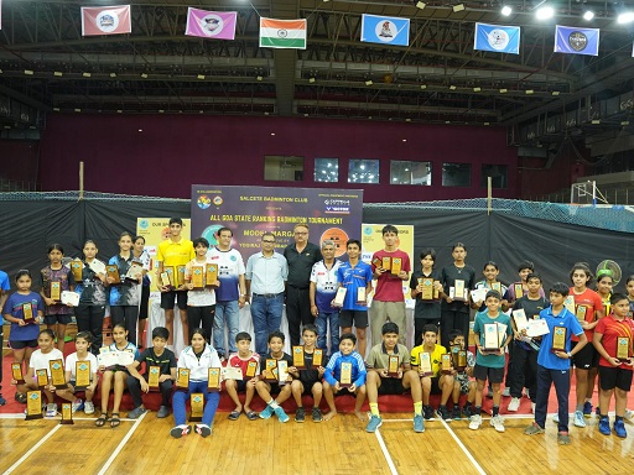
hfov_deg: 65.3
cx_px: 322
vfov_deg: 51.4
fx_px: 495
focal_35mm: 27
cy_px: 237
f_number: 5
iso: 1250
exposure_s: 1/125
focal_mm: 24
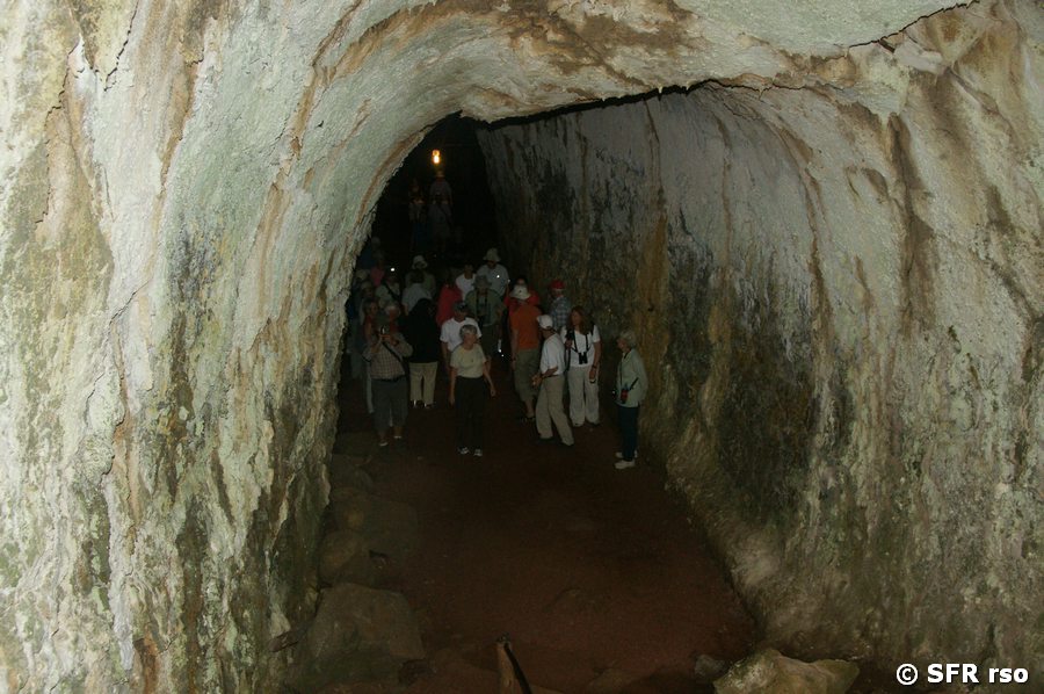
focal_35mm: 33
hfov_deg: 57.3
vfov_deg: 39.9
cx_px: 522
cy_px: 347
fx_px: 956
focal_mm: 22
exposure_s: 1/60
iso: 800
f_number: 5.6
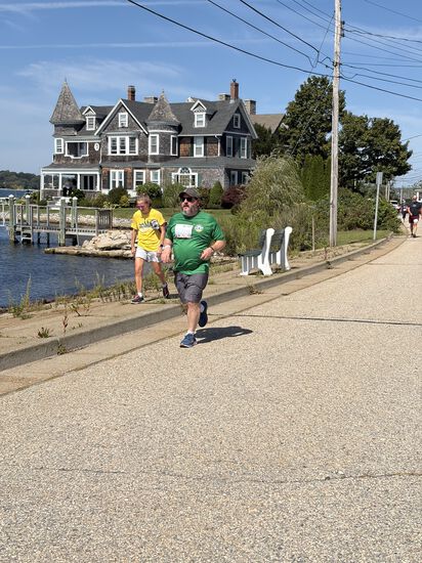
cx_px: 211
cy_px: 282
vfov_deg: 36.8
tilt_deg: -5.3
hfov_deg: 28.0
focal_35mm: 52
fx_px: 846
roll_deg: -1.7
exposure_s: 1/4975
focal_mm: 5.96
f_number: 1.6
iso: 32
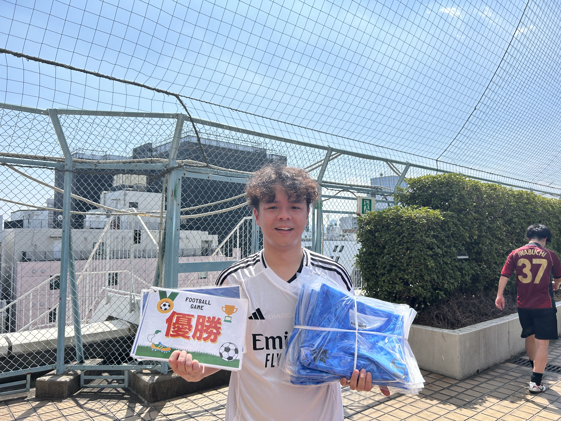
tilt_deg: +3.2
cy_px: 210
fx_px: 421
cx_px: 280
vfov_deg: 53.1
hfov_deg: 67.3
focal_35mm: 26
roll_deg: +0.4
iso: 50
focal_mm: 5.7
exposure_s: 1/5076
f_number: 1.5
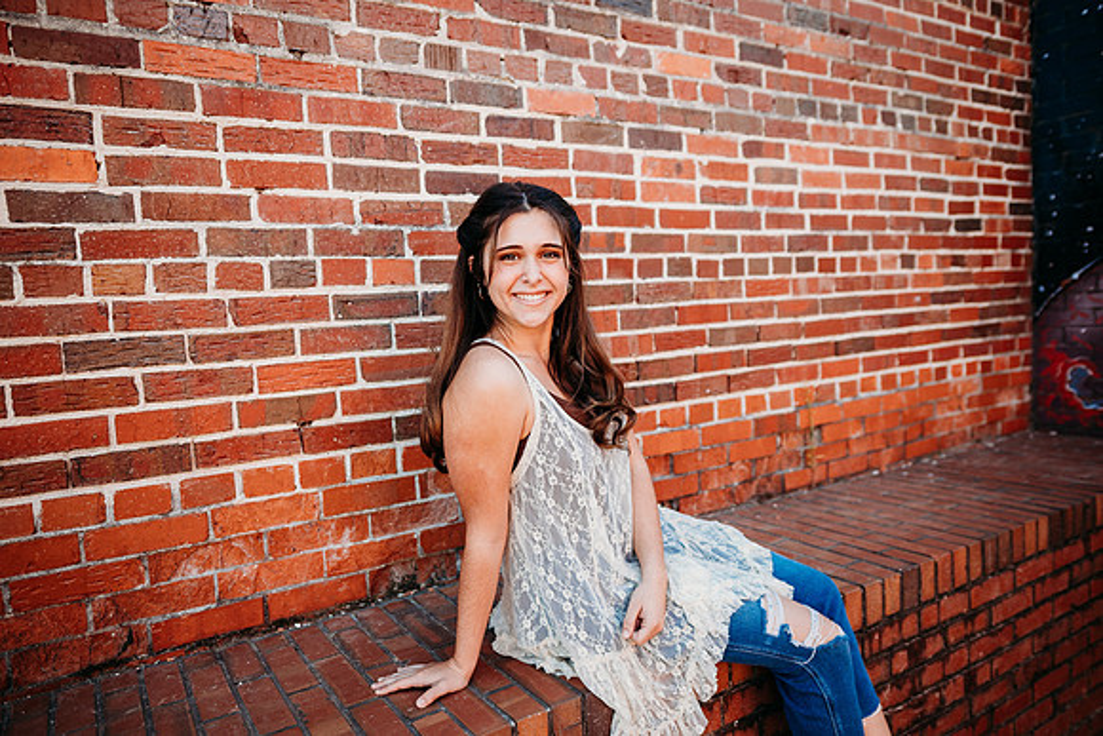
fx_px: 735
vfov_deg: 53.2
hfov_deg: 73.7
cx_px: 552
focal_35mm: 24
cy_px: 368
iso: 100
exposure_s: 1/400
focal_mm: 24
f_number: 2.2
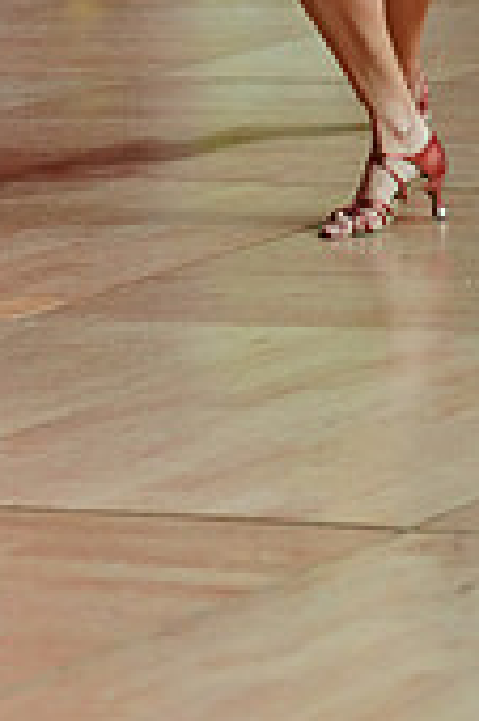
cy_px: -377
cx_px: 87
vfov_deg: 6.8
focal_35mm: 301
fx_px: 6019
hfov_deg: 4.6
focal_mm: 88
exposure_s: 1/320
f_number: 2.8
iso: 2000
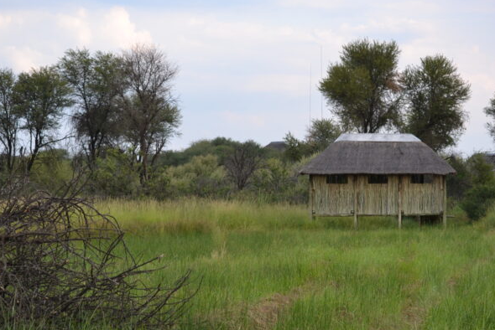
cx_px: 284
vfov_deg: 11.3
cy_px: 190
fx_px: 1664
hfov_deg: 16.9
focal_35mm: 121
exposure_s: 1/500
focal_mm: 62
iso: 450
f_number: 4.5
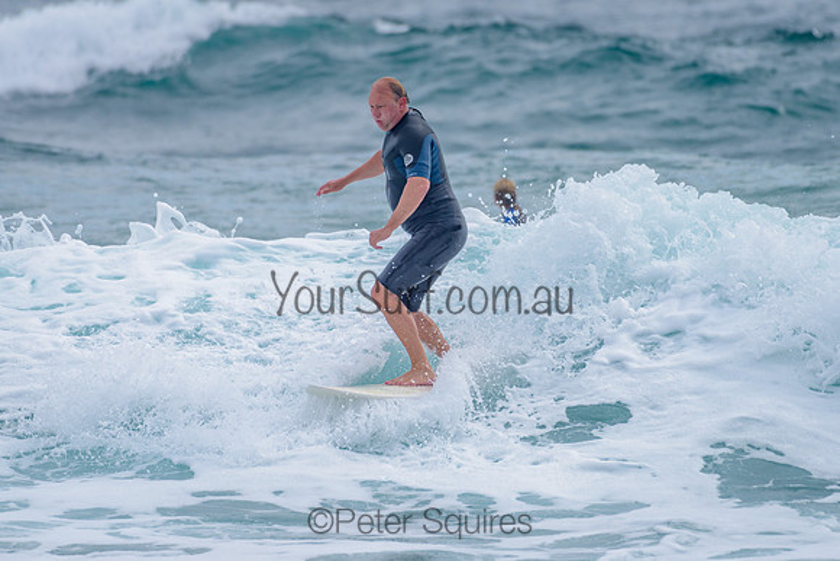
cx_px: 417
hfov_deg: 3.4
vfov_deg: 2.2
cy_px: 217
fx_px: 14296
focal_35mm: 613
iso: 140
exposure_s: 1/2000
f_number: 5.6
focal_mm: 500
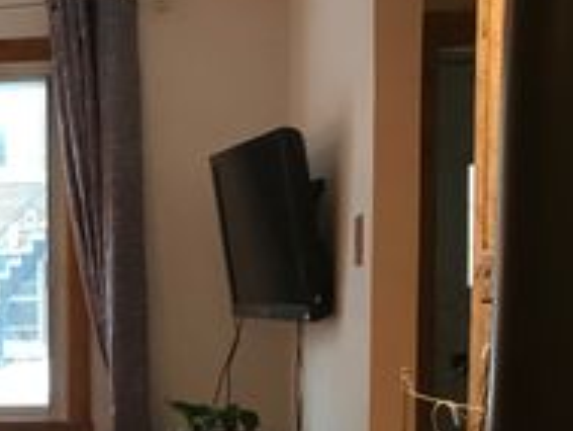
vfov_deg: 16.3
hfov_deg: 20.4
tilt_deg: -4.5
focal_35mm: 89
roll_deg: +0.6
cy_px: 419
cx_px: -139
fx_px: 1474
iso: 40
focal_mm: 3.99
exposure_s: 1/17
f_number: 1.8
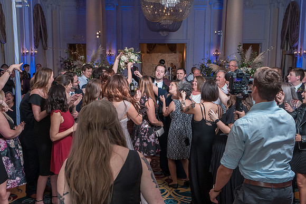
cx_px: 136
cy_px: 126
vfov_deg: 29.0
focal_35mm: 46
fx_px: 393
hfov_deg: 42.5
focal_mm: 31
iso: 2000
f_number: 5.6
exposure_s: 1/200
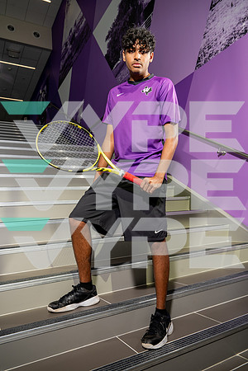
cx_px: 124
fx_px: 269
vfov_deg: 69.4
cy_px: 186
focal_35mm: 26
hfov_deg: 49.6
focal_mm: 26
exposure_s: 1/250
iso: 320
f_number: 8
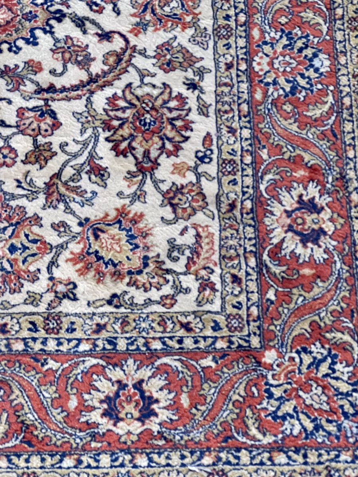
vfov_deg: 25.3
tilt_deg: -63.4
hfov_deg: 19.1
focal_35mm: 77
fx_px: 1062
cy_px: 238
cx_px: 179
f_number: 2.8
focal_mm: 9
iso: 1250
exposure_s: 1/25
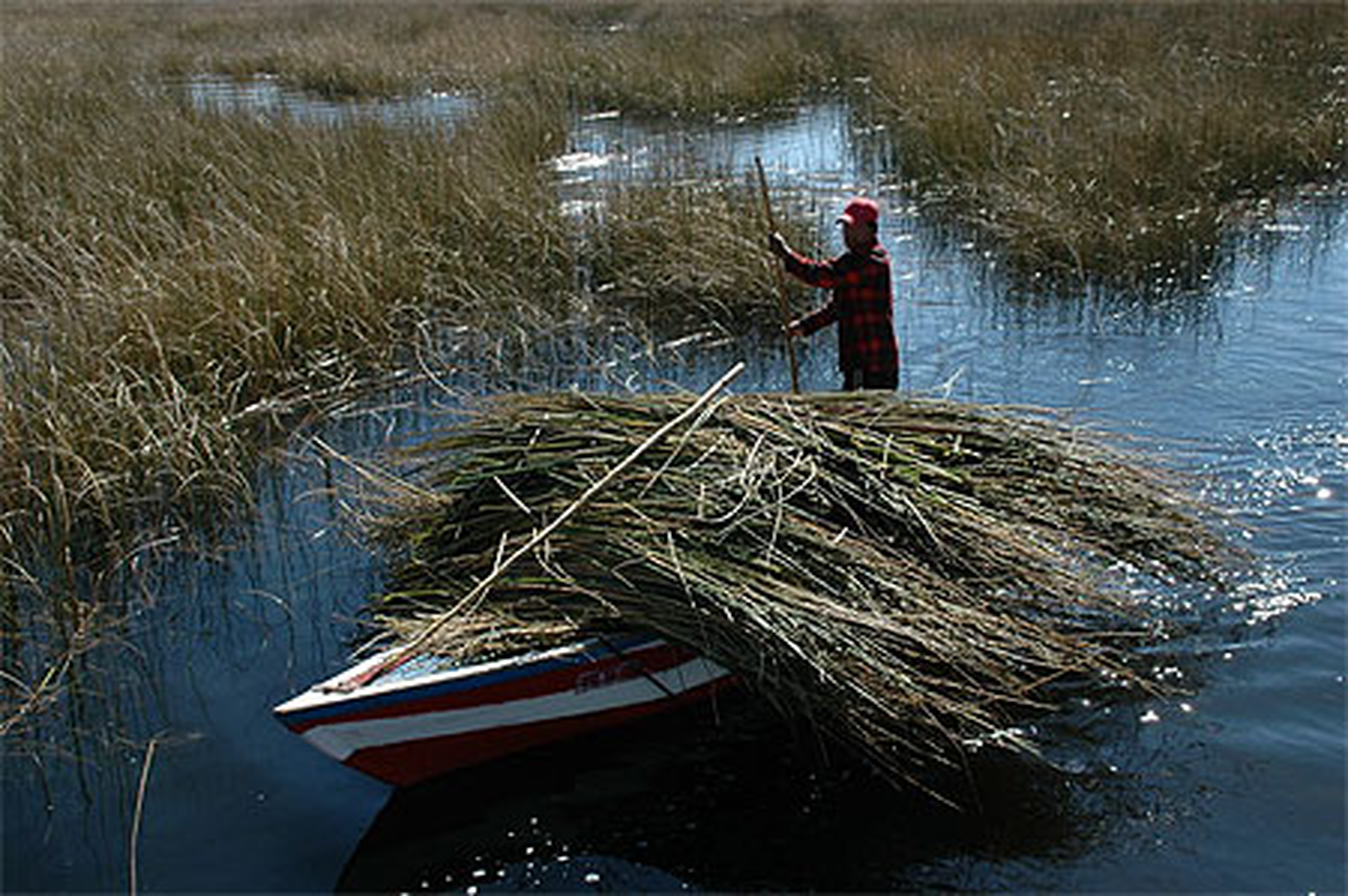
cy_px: 448
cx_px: 674
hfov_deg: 46.4
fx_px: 1571
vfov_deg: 31.8
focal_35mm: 42
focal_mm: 28
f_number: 9
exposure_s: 1/320
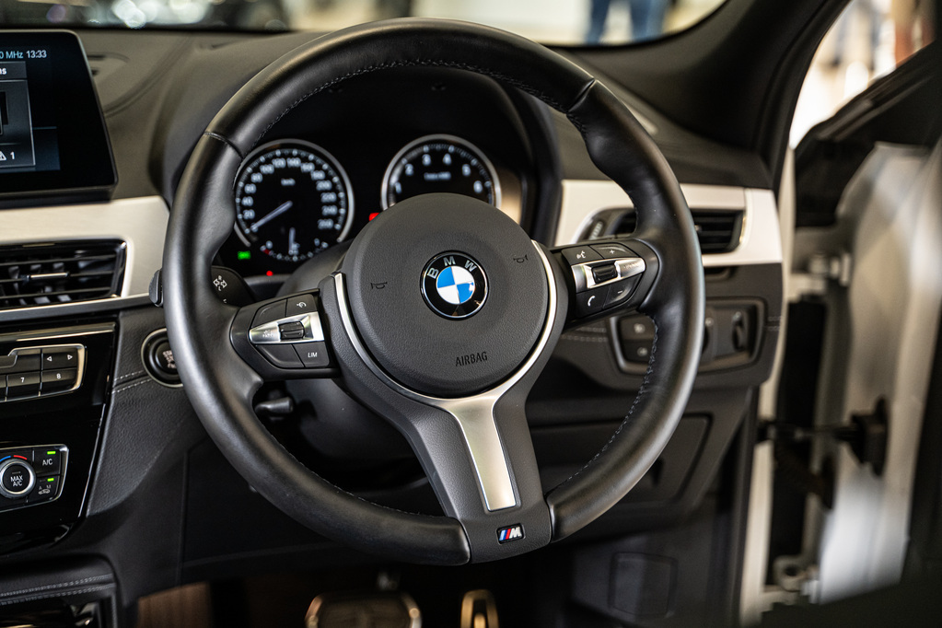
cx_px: 471
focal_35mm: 54
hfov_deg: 36.9
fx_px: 1413
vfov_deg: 25.1
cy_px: 314
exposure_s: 1/160
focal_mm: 54
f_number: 2.8
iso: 1600
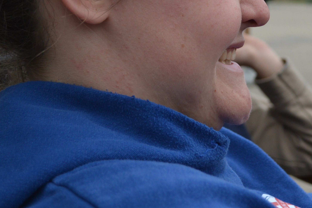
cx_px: 248
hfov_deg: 20.4
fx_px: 858
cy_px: -19
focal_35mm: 99
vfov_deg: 13.5
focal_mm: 30
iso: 400
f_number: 4.5
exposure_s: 1/1000
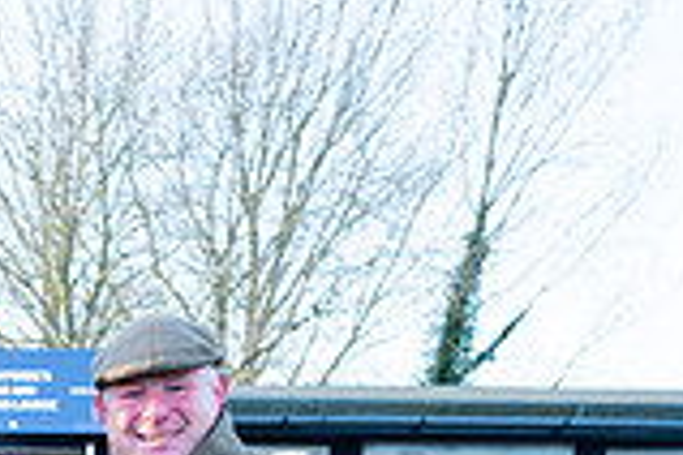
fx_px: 1973
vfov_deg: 12.3
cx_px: -378
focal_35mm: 104
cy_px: 743
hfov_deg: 17.4
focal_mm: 28.5
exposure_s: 1/800
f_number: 4
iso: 800
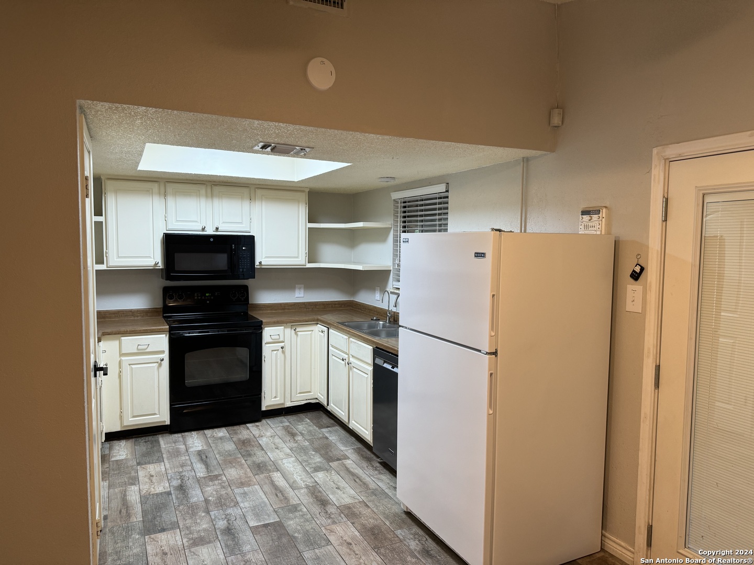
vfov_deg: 56.8
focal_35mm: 24
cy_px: 282
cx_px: 377
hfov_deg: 71.6
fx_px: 523
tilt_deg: -3.8
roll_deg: -0.8
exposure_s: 1/60
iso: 160
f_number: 1.78
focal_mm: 6.76
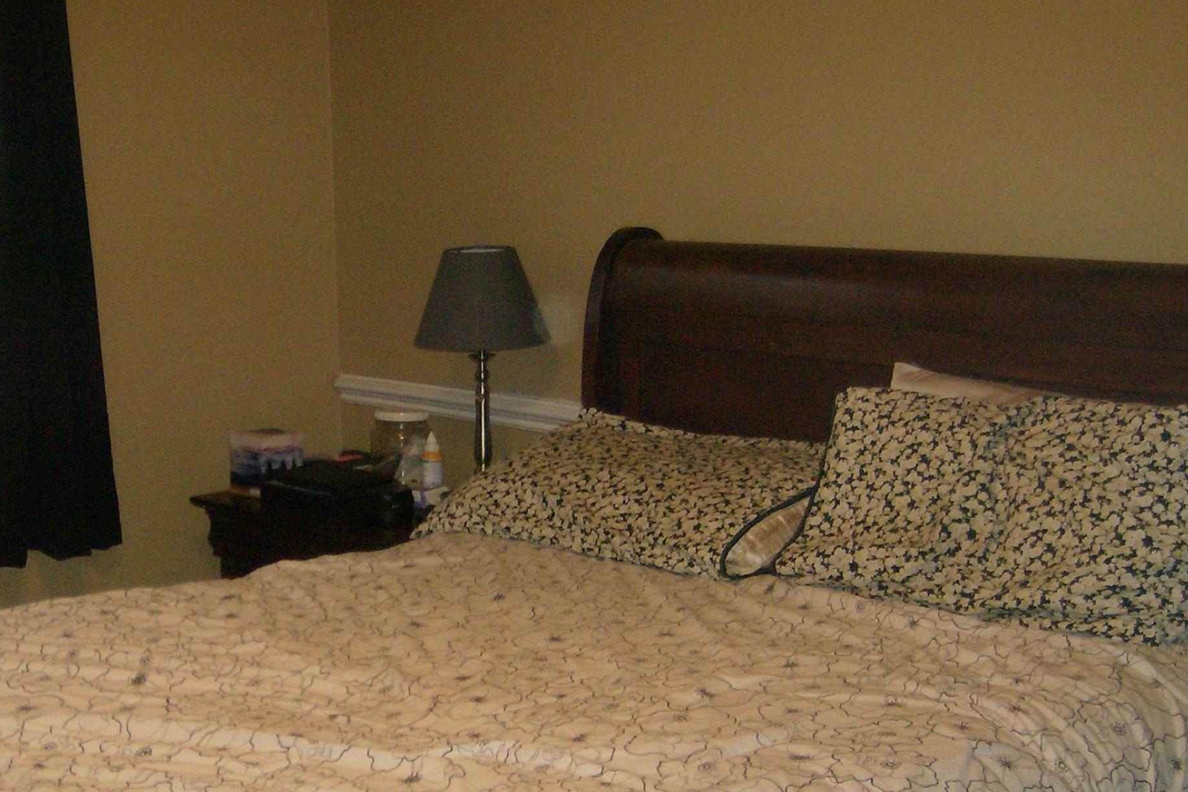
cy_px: 596
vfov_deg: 21.7
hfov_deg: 31.4
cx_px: 214
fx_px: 2046
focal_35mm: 62
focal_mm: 6
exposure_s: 1/60
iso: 200
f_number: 2.8
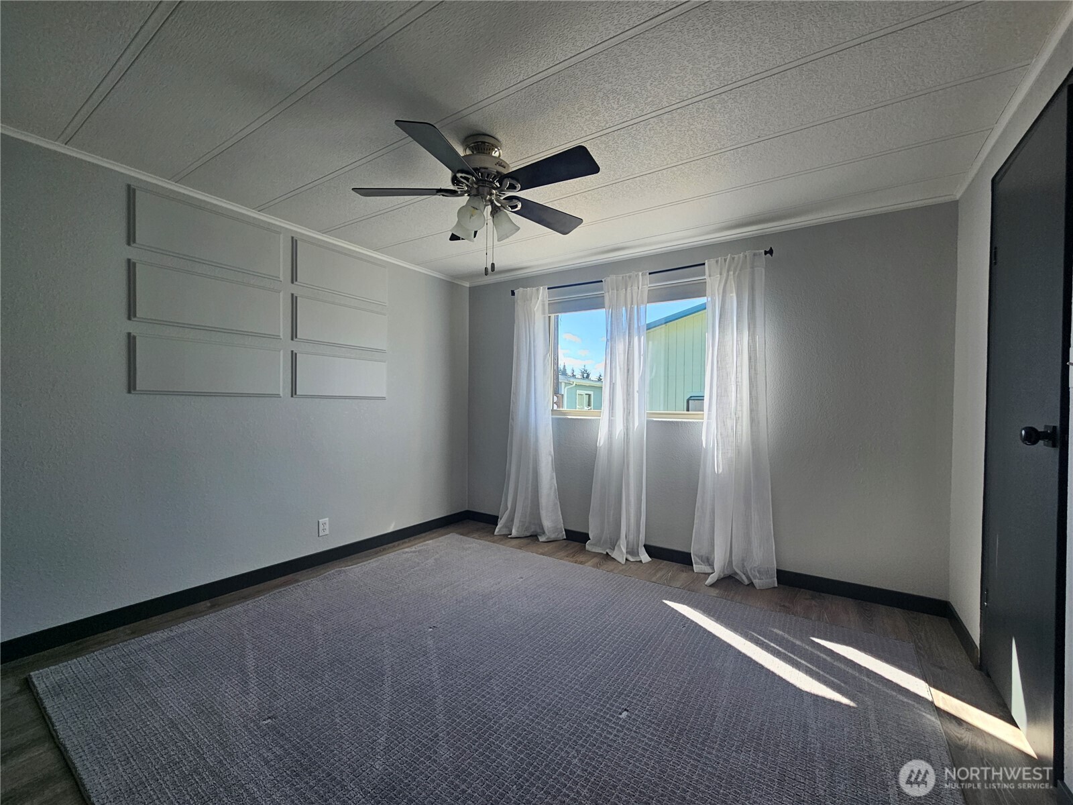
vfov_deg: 89.9
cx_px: 536
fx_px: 403
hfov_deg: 106.2
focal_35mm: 13
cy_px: 402
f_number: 2.2
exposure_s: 1/179
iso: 50
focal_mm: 2.2
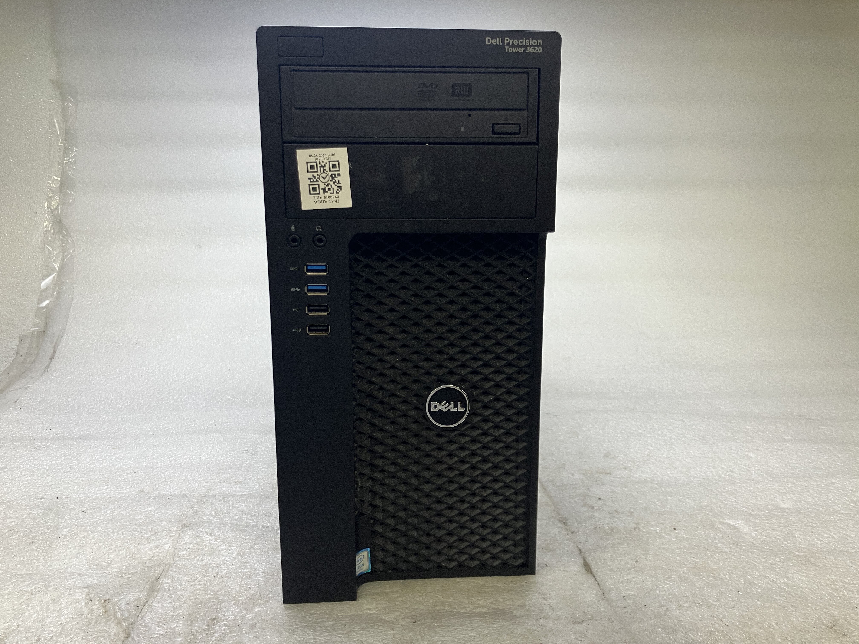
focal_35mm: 28
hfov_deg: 63.4
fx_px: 695
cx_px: 430
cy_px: 322
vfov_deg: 49.7
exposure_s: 1/60
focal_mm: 3.99
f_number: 1.8
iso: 50
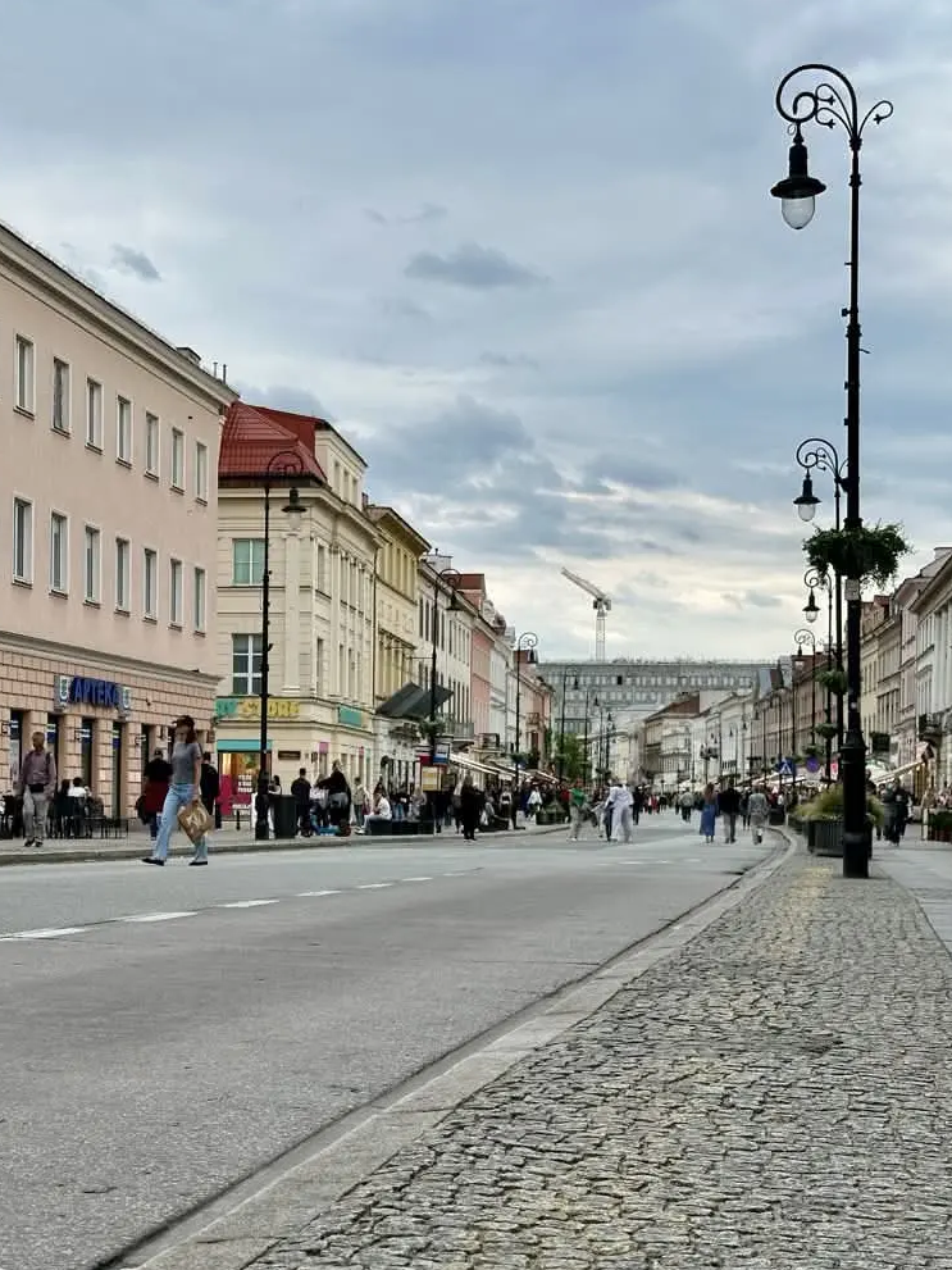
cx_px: 372
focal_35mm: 62
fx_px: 2274
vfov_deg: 31.1
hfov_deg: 23.6
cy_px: 795
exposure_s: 1/830
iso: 64
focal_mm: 6.9
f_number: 1.8
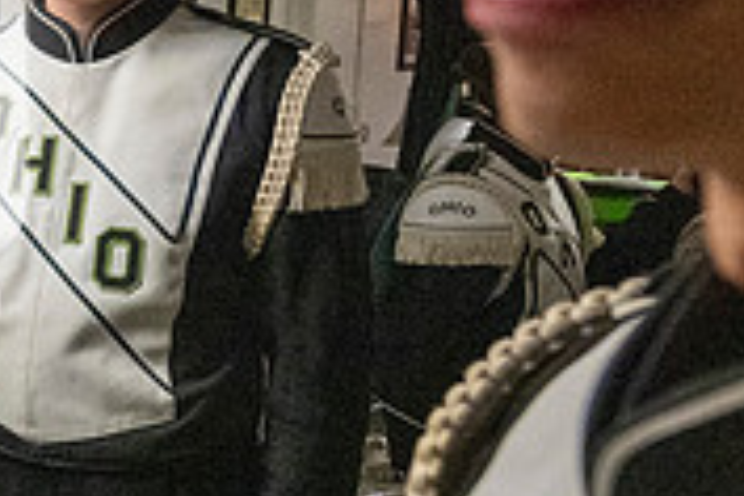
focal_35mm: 46
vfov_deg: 29.0
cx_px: -290
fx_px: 951
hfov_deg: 30.4
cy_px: 153
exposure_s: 1/500
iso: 12800
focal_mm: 14
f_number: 4
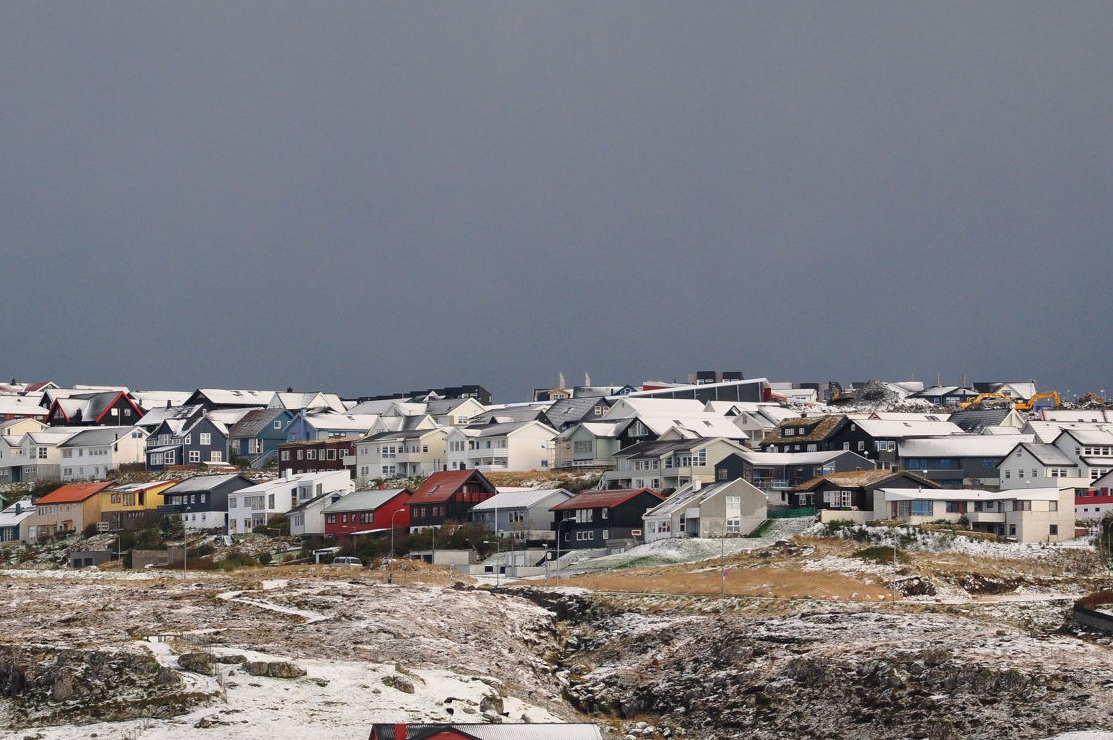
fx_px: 7499
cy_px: 461
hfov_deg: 8.5
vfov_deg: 5.6
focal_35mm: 243
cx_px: 568
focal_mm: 105
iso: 560
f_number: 9
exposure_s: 1/125
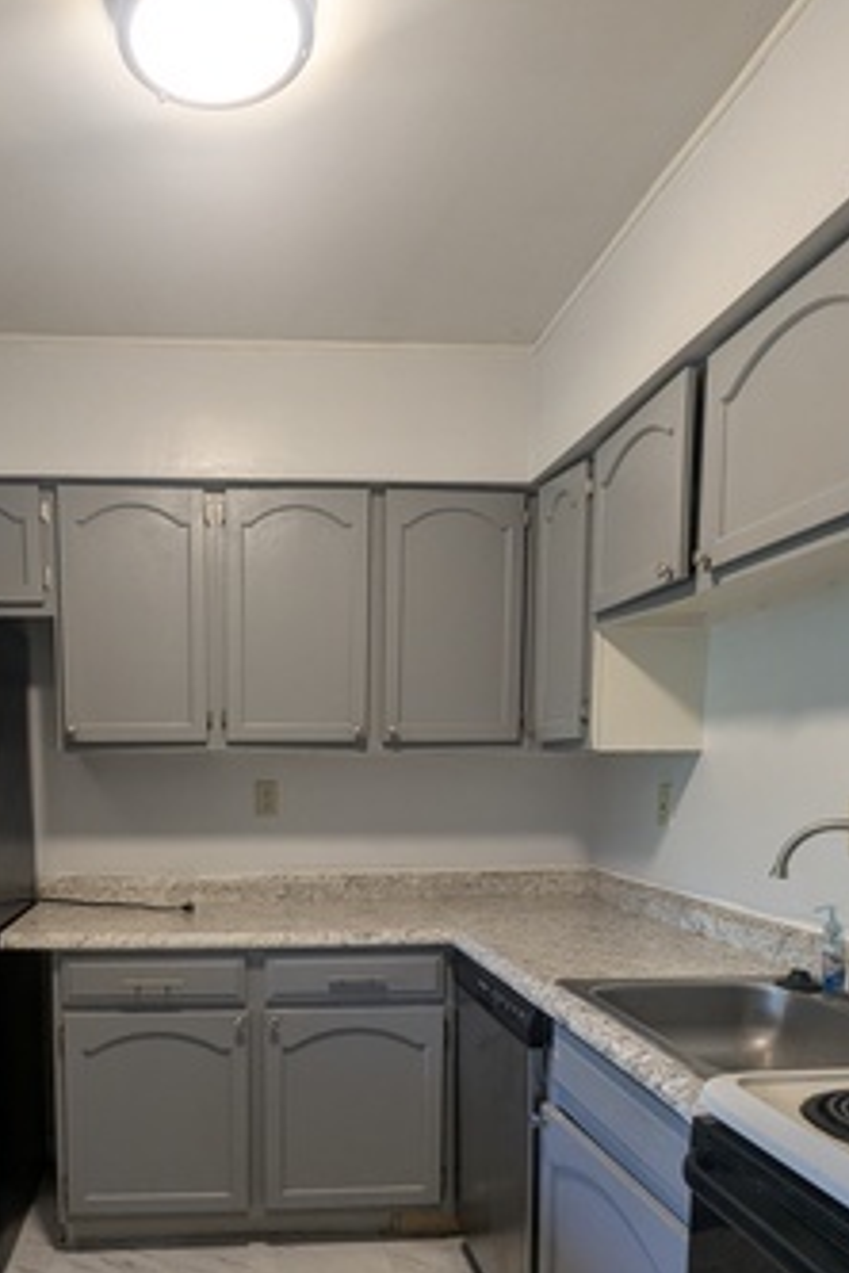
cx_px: 268
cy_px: 868
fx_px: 884
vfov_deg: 69.1
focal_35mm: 25
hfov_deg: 50.2
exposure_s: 1/24
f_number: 2.2
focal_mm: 2.35
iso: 69
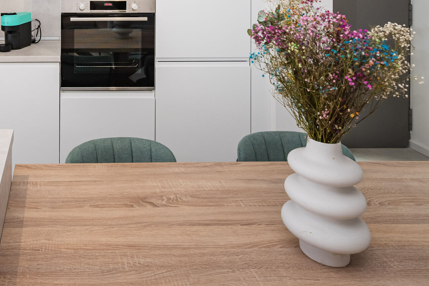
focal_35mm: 33
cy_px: -18
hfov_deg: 52.3
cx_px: 67
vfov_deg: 35.1
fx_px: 393
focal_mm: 15
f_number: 8
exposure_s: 1/100
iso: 800
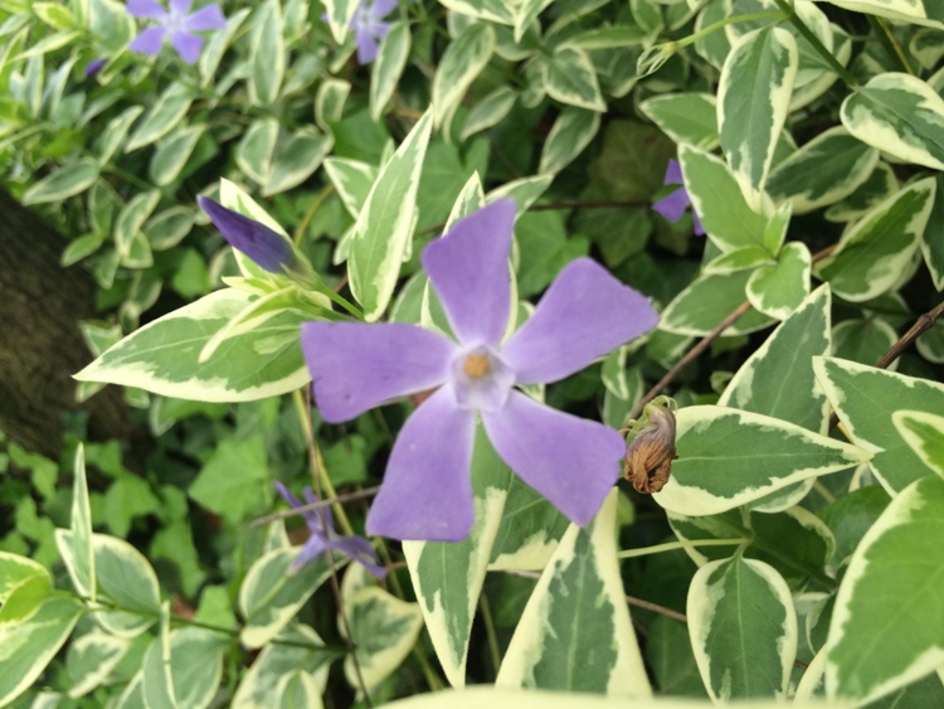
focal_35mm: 29
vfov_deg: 48.3
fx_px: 791
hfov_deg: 61.6
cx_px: 472
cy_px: 354
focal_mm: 4.15
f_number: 2.2
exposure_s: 1/120
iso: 40
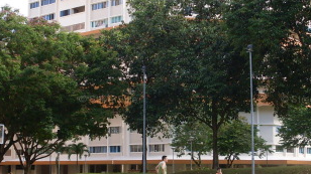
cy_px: 101
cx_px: 154
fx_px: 610
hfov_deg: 28.6
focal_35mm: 74
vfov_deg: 16.3
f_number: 2.8
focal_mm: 6.3
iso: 80
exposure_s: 1/350
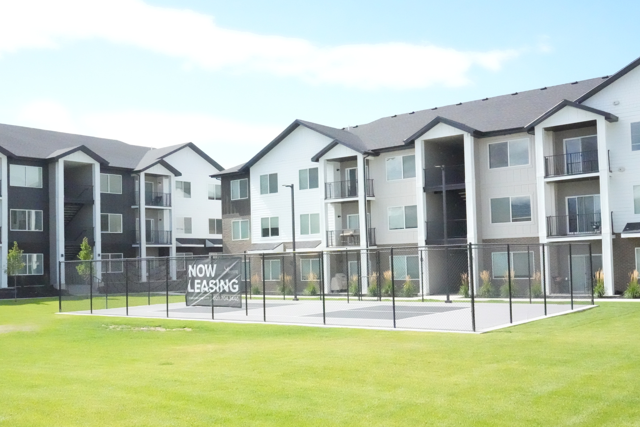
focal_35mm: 37
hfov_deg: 51.9
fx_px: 658
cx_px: 307
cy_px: 237
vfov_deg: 35.9
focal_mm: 32
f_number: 20
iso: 51200
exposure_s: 1/8000
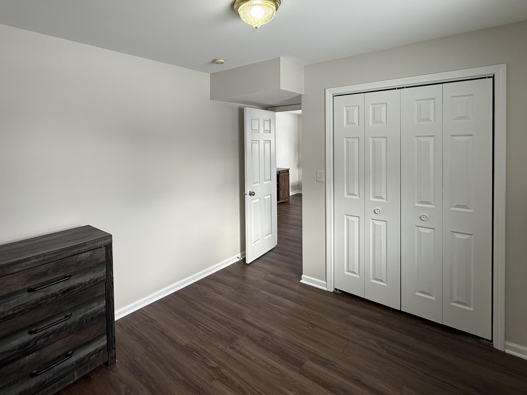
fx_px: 289
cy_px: 148
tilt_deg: +0.1
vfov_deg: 67.6
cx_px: 225
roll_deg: +0.8
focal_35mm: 19
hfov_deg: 84.1
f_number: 2.2
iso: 80
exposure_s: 1/99
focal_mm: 2.22
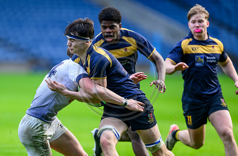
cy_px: 91
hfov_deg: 4.5
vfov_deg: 3.0
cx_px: 103
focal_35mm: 458
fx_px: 3008
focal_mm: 400
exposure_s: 1/2000
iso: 1600
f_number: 3.5
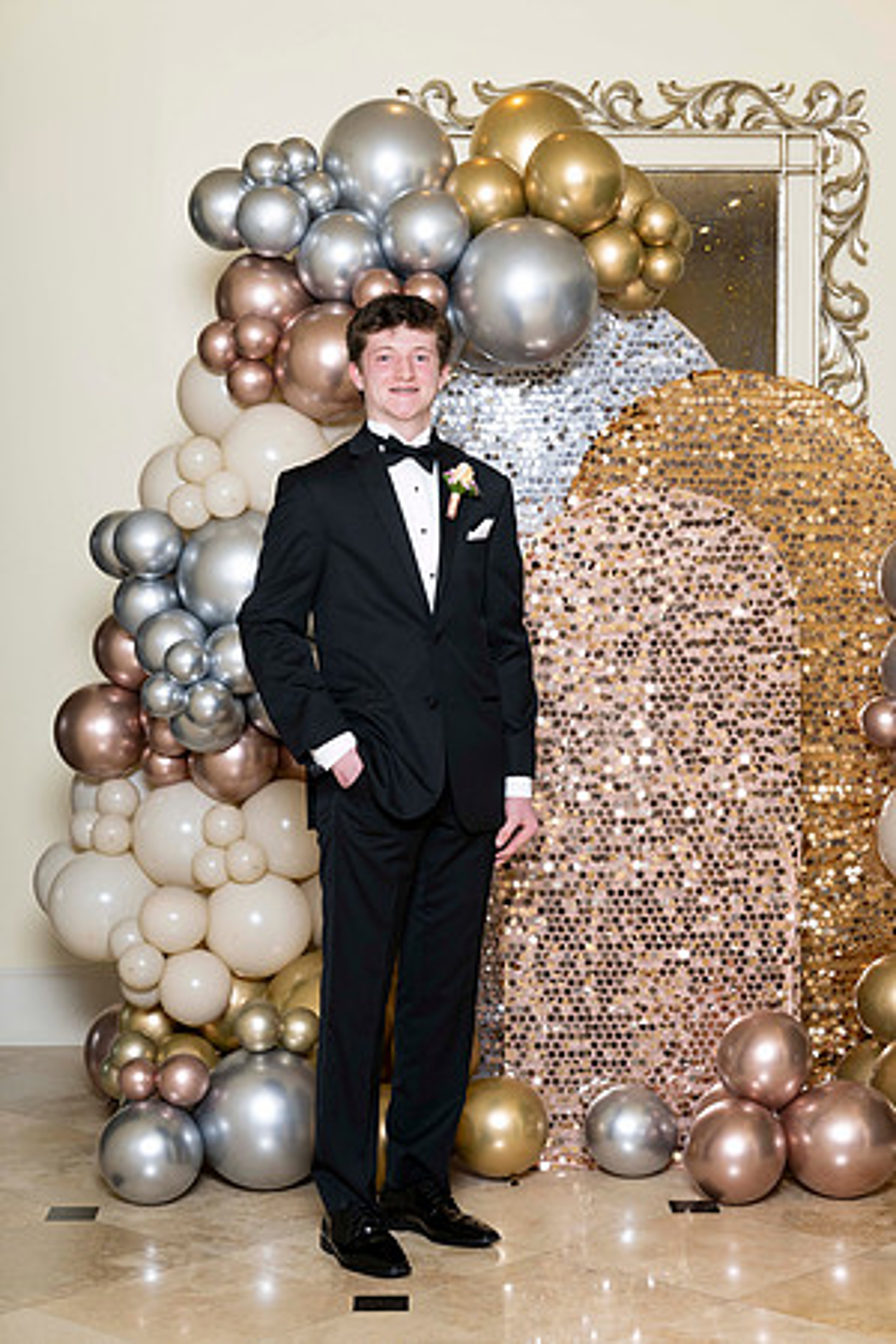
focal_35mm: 70
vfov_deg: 28.8
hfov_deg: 19.5
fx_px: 2613
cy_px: 672
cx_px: 448
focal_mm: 70
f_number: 5.6
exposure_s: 1/200
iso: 250
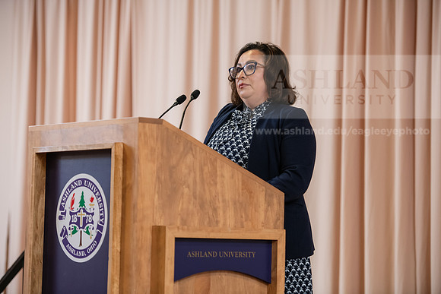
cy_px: 147
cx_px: 220
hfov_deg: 17.6
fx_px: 1421
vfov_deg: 11.8
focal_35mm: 116
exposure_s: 1/200
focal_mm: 116
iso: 1600
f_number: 3.2
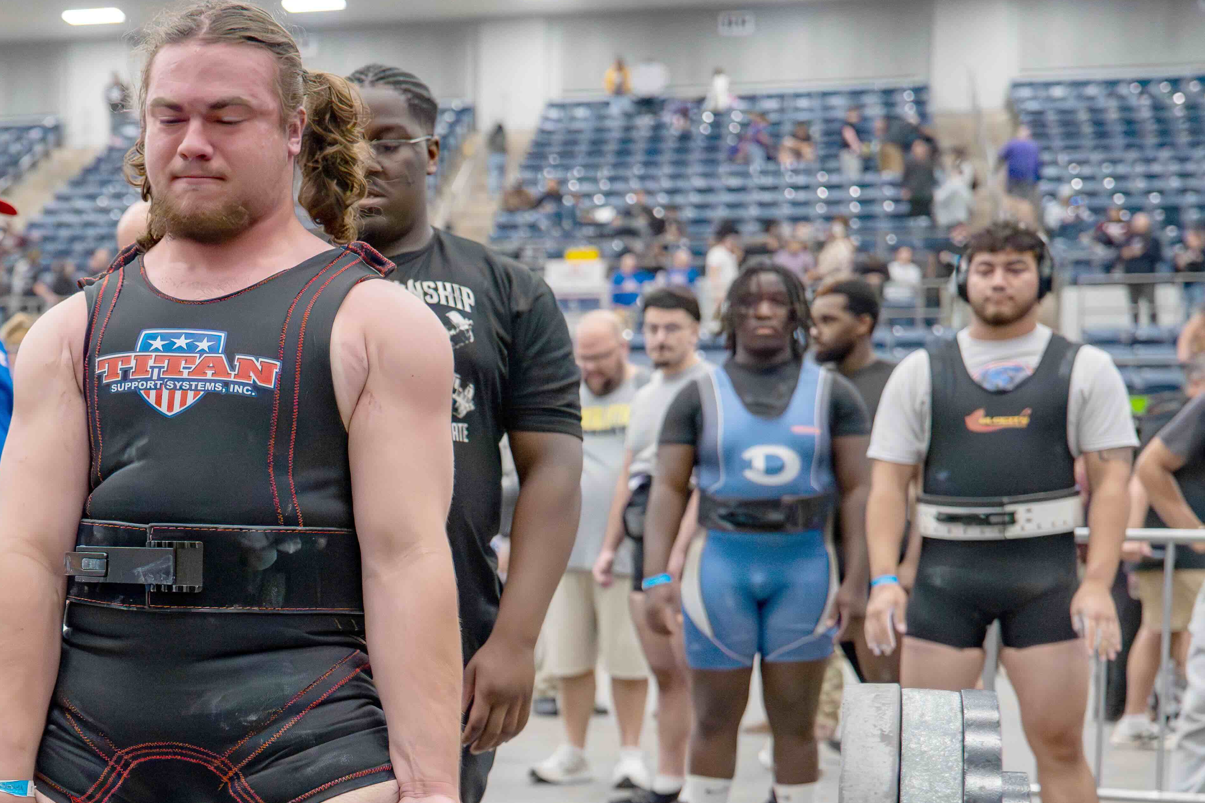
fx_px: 2142
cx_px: 176
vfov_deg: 20.8
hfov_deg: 30.4
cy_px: 726
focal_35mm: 64
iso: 12800
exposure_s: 1/2500
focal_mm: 28
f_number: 2
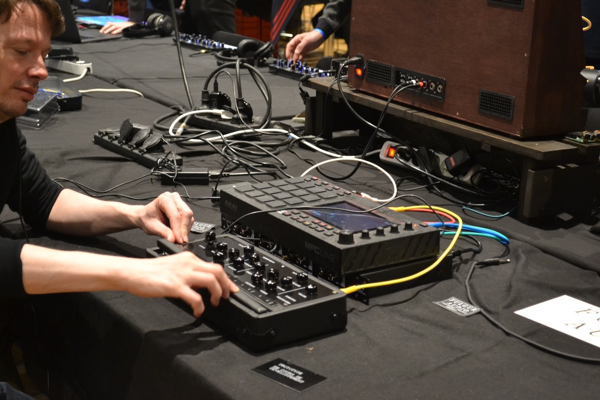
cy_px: 203
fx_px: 1116
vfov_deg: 20.3
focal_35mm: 67
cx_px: 298
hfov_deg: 30.1
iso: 1800
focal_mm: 44
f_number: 5.3
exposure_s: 1/15
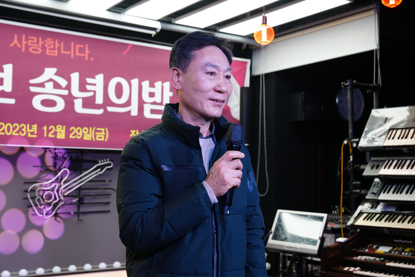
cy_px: 138
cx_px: 208
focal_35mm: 49
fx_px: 565
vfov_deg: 27.5
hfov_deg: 40.3
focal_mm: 49
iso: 800
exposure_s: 1/160
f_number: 5.6
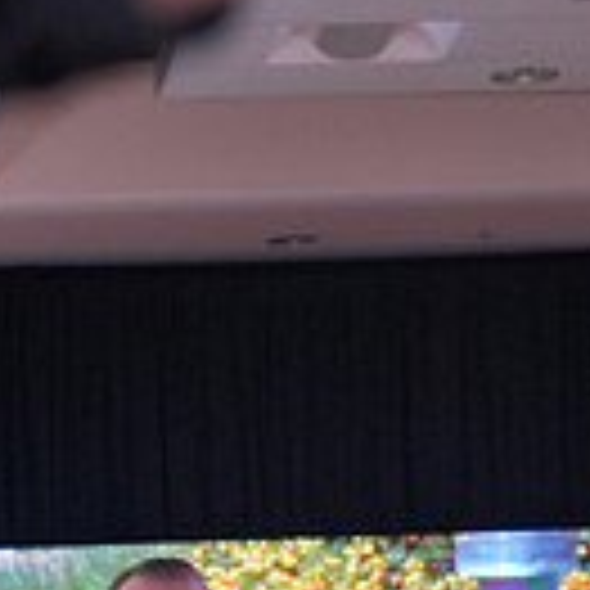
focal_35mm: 245
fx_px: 4724
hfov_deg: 7.1
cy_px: 1058
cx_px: 412
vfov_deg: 7.0
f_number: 3.5
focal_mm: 65
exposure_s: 1/400
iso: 1600
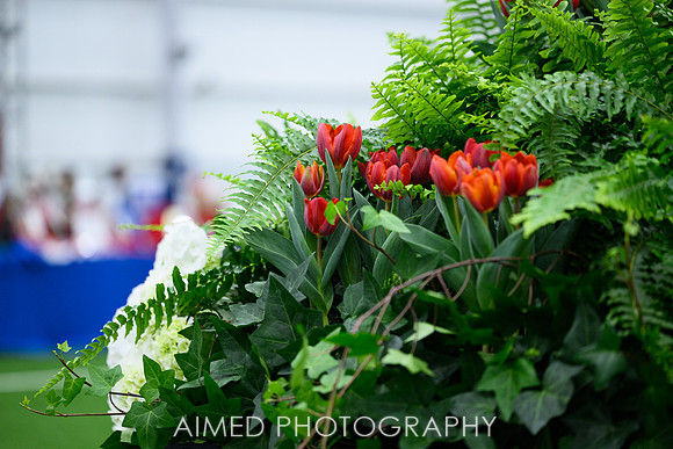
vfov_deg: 12.8
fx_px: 1997
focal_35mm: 107
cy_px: 227
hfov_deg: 19.1
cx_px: 341
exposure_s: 1/200
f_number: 2.8
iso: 1000
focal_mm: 105
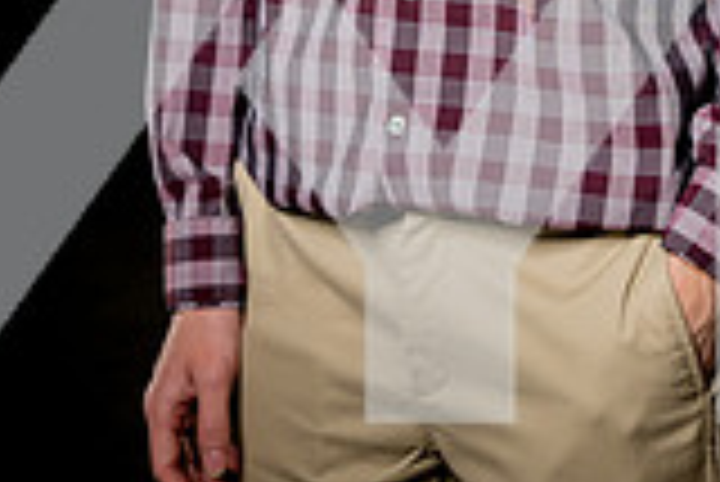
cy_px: -358
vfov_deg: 7.3
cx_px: 644
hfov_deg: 11.0
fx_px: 3703
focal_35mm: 185
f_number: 4.5
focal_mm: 51
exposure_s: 1/250
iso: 250
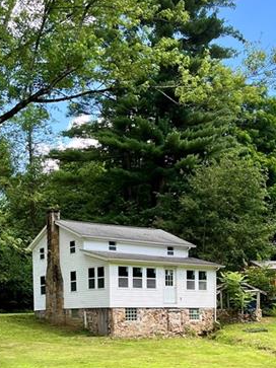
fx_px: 585
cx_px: 163
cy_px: 314
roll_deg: +2.8
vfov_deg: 33.5
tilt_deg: +0.9
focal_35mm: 55
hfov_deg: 26.5
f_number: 1.6
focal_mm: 5.1
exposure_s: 1/550
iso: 50
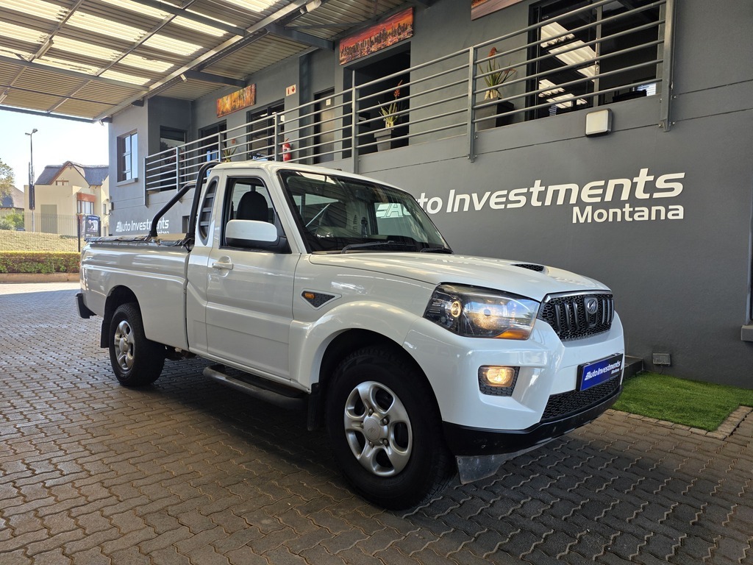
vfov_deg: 58.9
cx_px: 376
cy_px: 282
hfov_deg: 73.9
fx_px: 500
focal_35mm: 23
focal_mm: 6.25
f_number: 1.7
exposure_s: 1/180
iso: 32
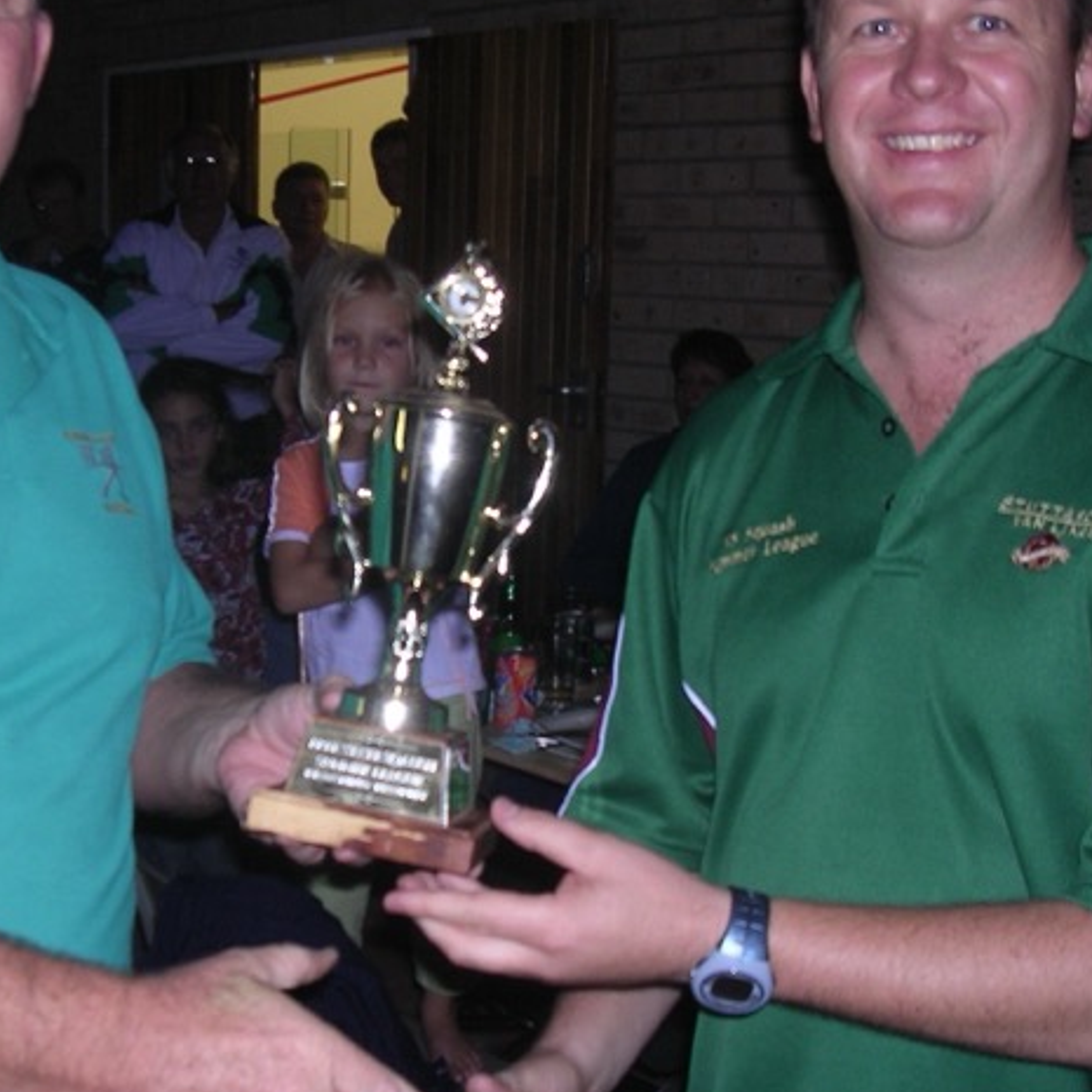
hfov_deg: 32.4
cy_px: 484
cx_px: 333
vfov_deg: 32.8
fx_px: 1856
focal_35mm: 52
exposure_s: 1/60.1
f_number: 2.8
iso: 100
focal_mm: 5.8
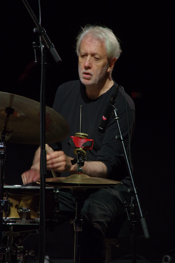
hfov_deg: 6.9
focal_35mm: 199
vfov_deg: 10.3
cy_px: 132
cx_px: 88
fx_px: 1454
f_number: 5.6
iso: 1600
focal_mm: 133
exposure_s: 1/50
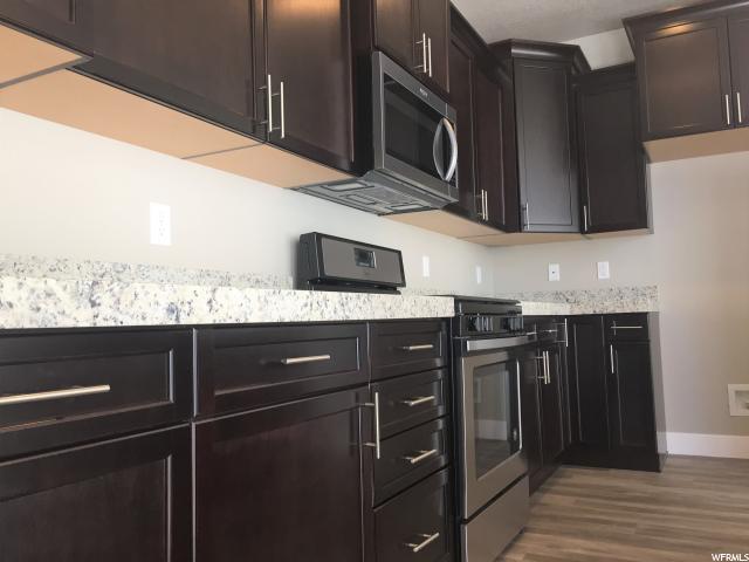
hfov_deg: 61.7
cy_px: 281
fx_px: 627
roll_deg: +0.7
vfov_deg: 48.2
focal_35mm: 29
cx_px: 374
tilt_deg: +4.2
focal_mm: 4.15
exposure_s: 1/30
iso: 32
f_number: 2.2
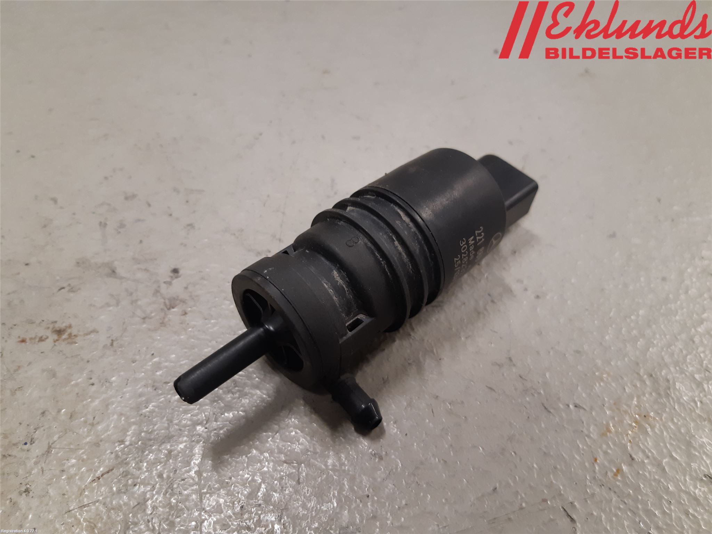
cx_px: 356
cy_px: 267
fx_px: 535
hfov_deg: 67.3
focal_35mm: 26
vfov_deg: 53.1
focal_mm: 3.93
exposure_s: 1/50
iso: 125
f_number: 1.7
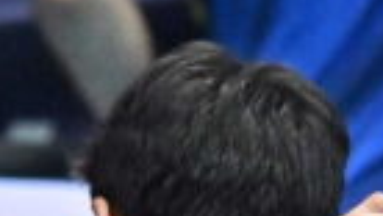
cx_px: -194
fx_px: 33563
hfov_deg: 0.7
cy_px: 626
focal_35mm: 3301
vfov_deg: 0.4
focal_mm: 290
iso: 3200
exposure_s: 1/1250
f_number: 5.3
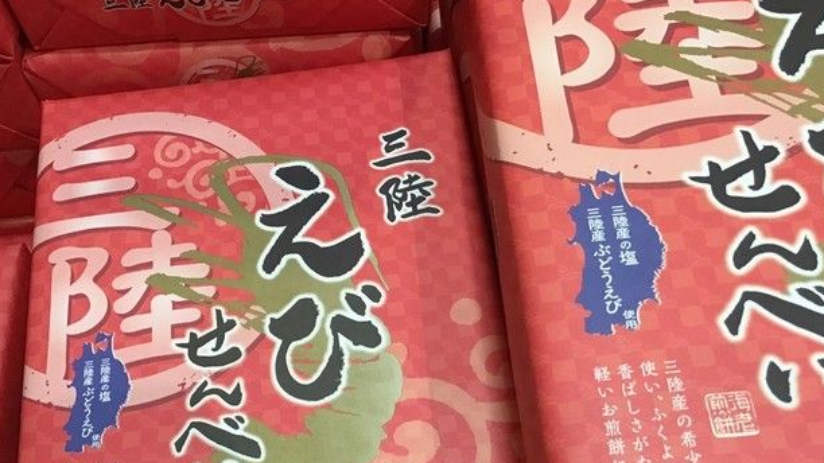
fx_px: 983
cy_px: 302
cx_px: 438
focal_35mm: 45
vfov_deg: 26.4
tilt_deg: -60.6
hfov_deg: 45.5
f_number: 2.4
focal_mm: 3.3
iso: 100
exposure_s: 1/33
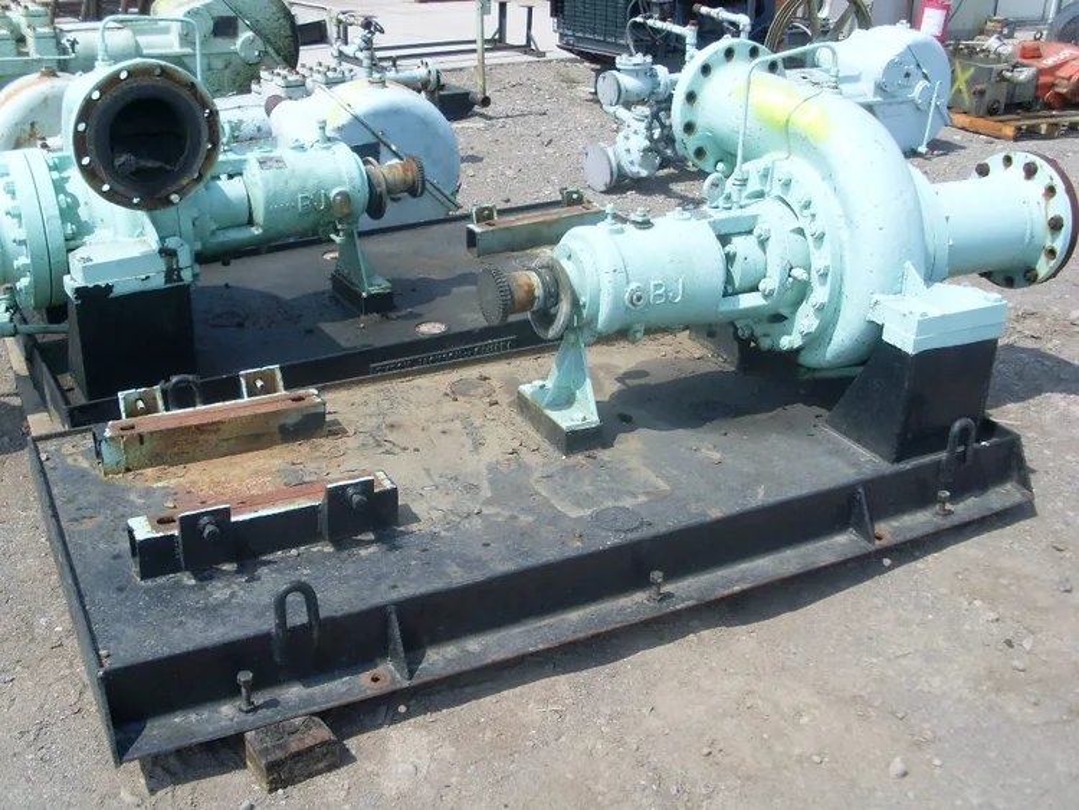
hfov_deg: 49.0
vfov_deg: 37.7
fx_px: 1185
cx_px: 540
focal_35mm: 38
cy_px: 405
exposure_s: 1/250
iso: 80
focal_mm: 6.3
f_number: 7.7
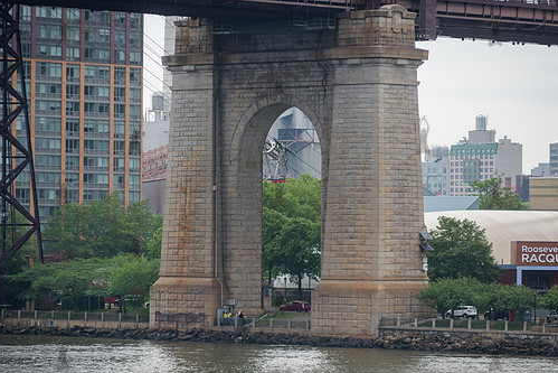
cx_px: 278
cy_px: 189
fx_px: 3333
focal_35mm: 215
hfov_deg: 9.6
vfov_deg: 6.4
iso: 400
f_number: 3.5
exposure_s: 1/2000
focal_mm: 185
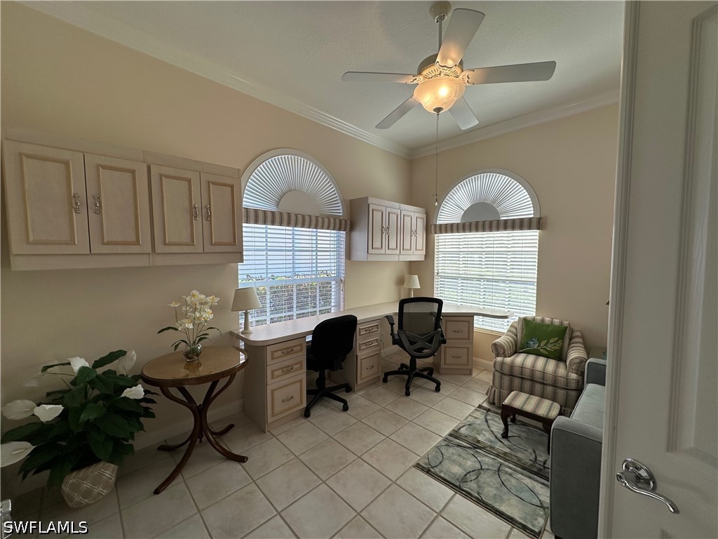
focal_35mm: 14
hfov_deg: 102.1
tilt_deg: -2.3
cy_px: 270
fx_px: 290
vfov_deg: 85.7
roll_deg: -0.2
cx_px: 359
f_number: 2.2
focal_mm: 2.22
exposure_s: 1/183
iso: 40
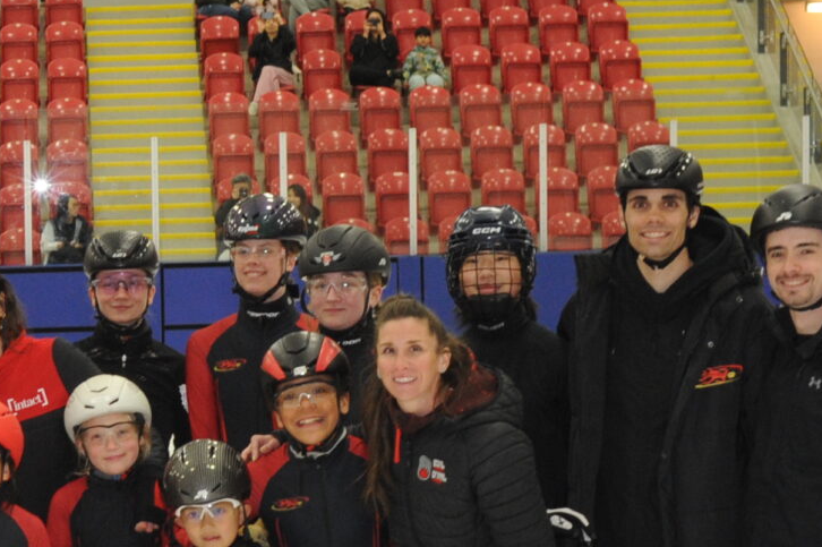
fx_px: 3217
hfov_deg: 13.9
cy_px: 524
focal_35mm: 141
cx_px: -316
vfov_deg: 9.7
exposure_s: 1/60
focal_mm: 40
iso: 1600
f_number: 8
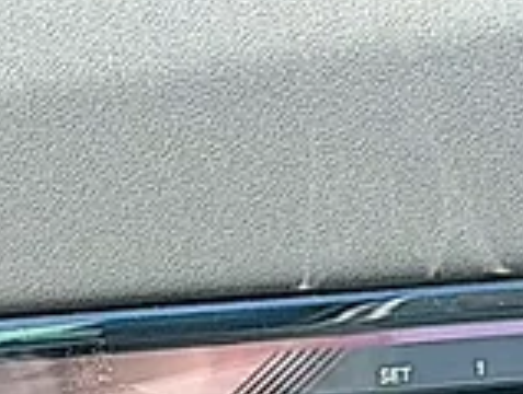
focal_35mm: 180
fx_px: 2726
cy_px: 813
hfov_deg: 11.0
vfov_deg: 7.9
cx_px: 306
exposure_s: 1/851
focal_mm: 6.86
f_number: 1.78
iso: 80
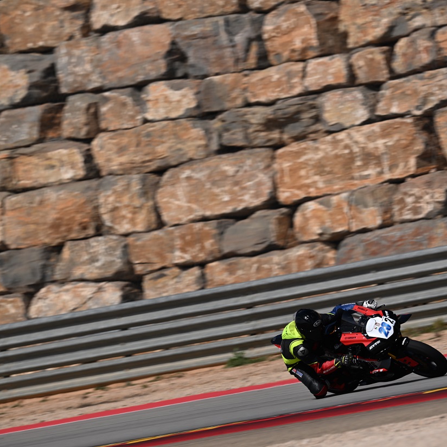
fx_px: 9335
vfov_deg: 2.7
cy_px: 224
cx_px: 236
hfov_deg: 2.7
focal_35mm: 639
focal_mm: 500
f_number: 6.3
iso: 32
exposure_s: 1/400
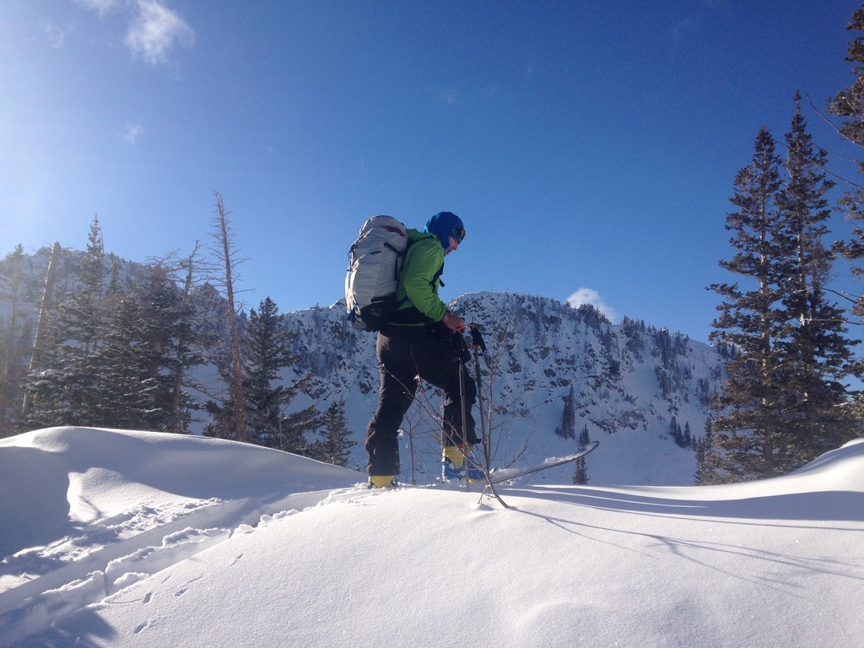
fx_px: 824
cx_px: 432
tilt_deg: +7.3
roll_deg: -0.8
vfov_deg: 42.9
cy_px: 324
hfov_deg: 55.4
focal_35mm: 33
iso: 50
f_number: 2.4
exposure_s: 1/2358
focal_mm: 4.12
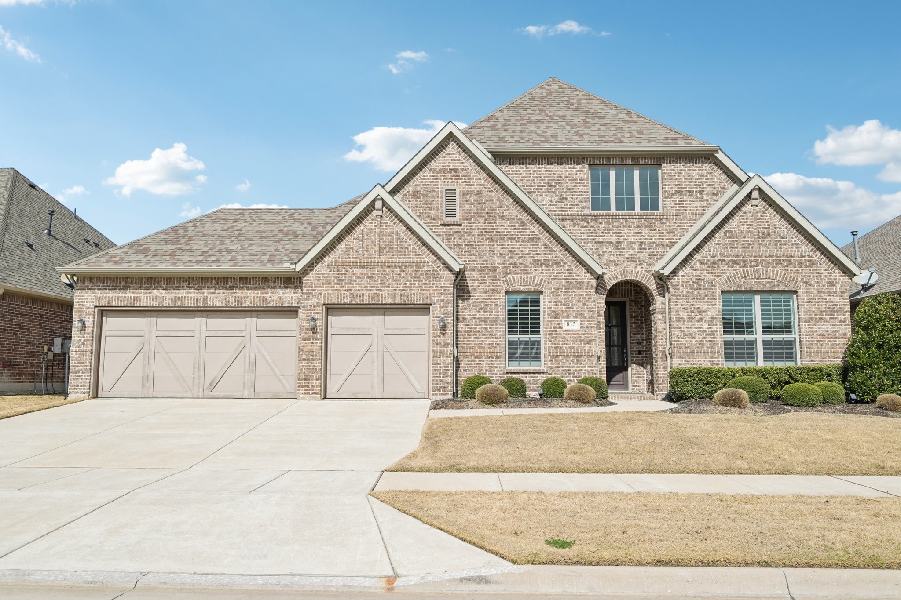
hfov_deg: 72.6
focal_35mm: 24
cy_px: 300
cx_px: 450
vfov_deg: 52.2
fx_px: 613
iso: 400
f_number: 8
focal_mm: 24.5
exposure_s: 1/3200
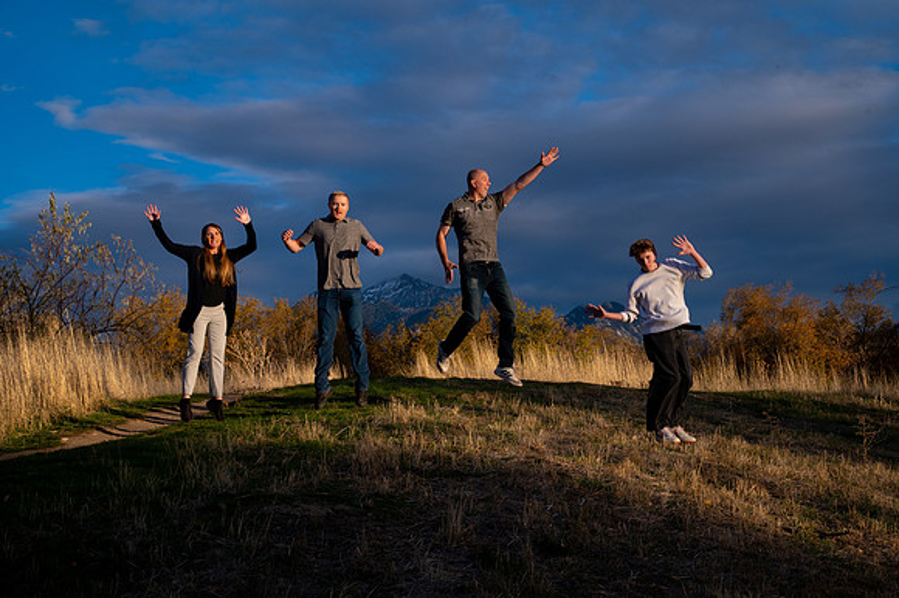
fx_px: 1547
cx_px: 450
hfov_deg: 32.4
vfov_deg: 21.9
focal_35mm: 62
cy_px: 299
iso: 400
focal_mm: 62
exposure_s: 1/320
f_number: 13
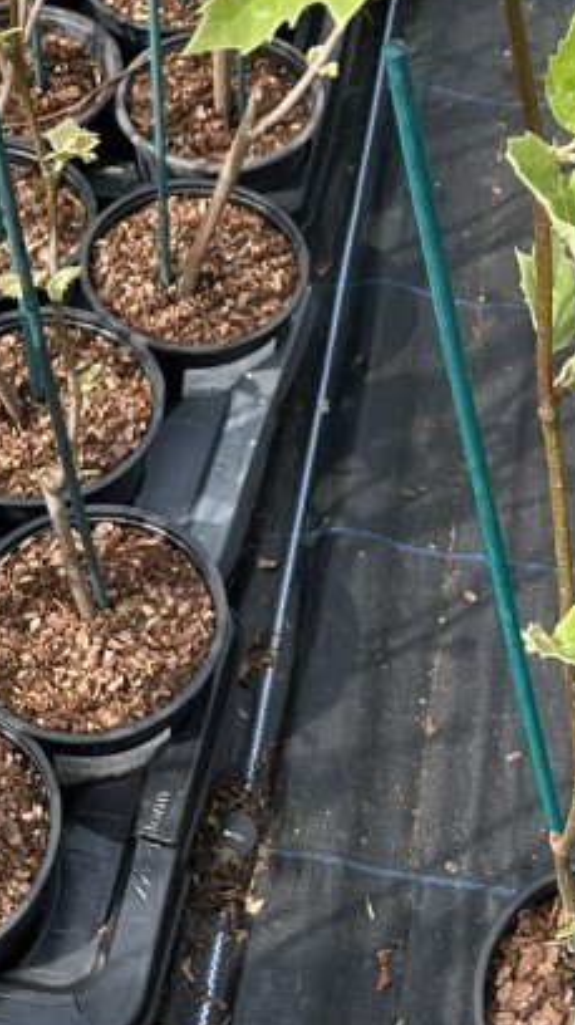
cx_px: 545
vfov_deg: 27.1
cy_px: 75
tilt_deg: -41.5
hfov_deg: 15.8
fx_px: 2036
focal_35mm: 75
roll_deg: -6.5
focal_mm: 5.1
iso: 50
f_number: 1.6
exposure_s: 1/1163
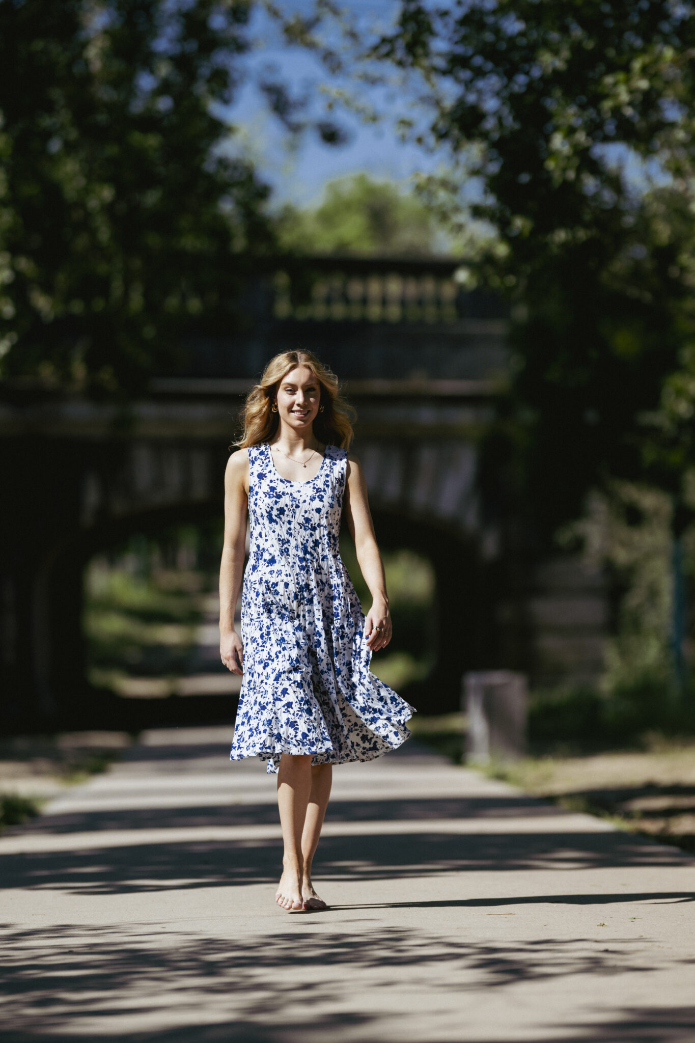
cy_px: 522
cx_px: 348
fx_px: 3910
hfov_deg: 10.2
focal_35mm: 135
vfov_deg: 15.2
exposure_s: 1/8000
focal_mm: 135
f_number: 1.8
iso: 100
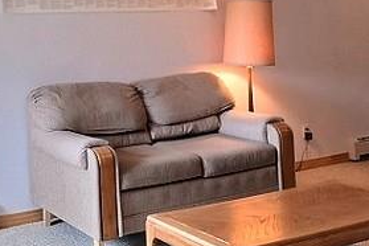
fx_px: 564
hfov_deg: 34.2
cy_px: -12
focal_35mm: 55
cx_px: 34
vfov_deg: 23.4
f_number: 9
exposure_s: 1/2
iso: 400
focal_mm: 10
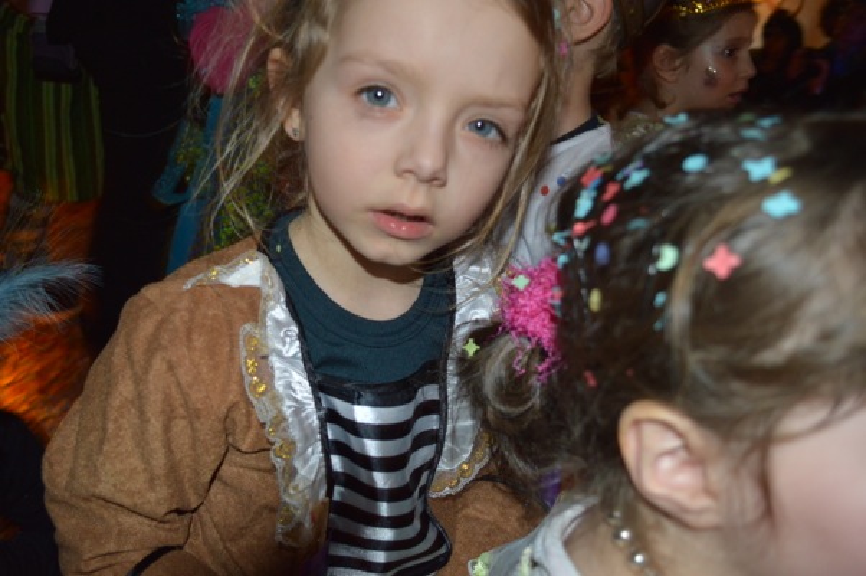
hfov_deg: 57.3
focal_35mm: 33
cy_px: 288
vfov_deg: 39.9
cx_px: 433
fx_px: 793
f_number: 3.8
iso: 800
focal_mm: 22
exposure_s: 1/30
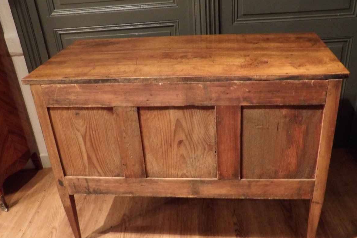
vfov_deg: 37.8
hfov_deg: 54.4
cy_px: 136
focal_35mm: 35
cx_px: 180
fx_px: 347
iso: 800
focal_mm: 5.9
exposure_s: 1/11
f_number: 3.6
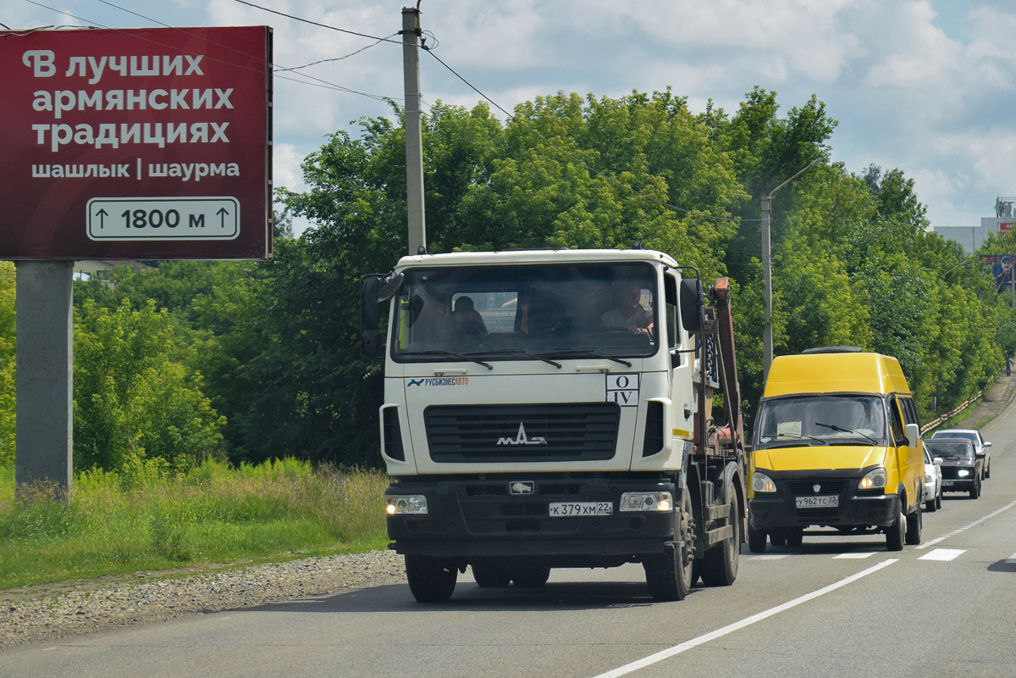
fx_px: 2328
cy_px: 339
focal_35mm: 82
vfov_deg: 16.6
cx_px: 508
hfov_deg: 24.6
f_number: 6.3
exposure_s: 1/1250
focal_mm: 55
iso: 400
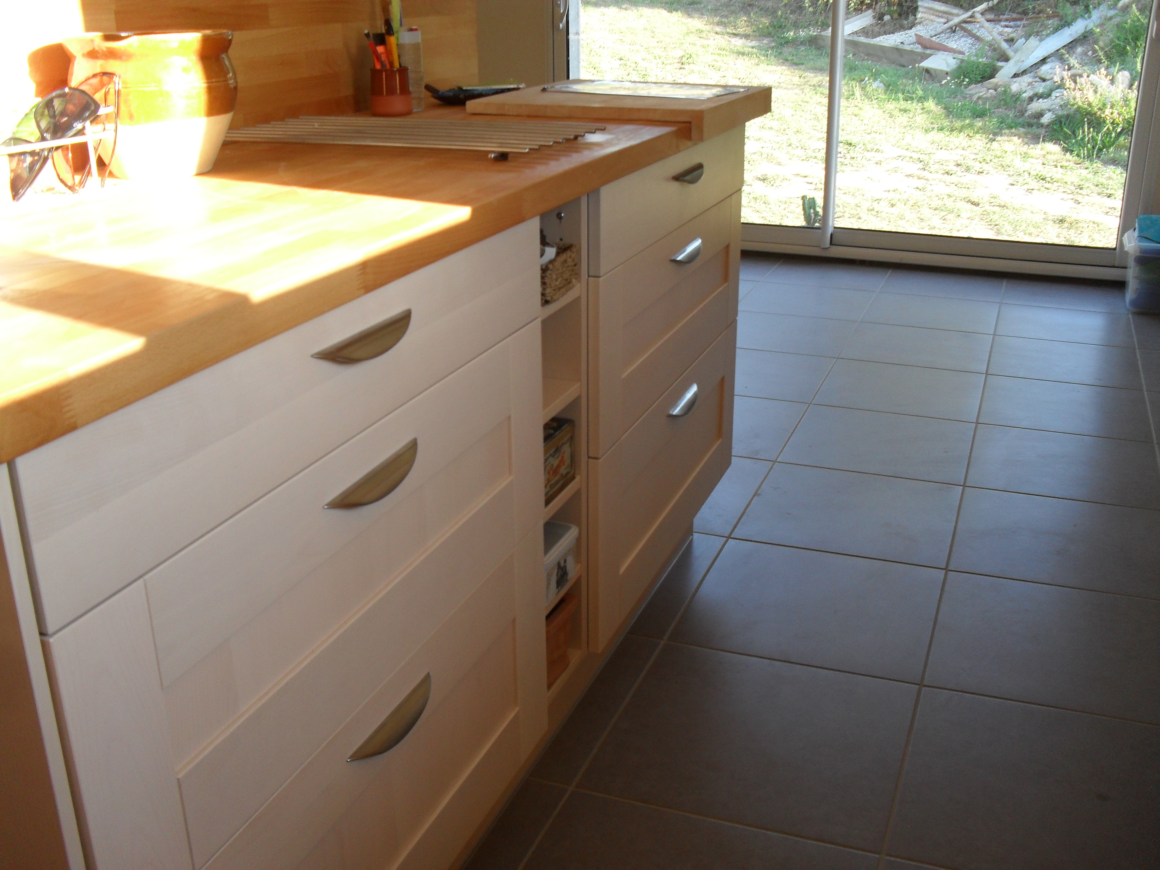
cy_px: 435
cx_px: 580
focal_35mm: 35
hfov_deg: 52.6
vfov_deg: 40.7
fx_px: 1173
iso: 100
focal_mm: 6.3
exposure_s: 1/45
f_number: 3.2
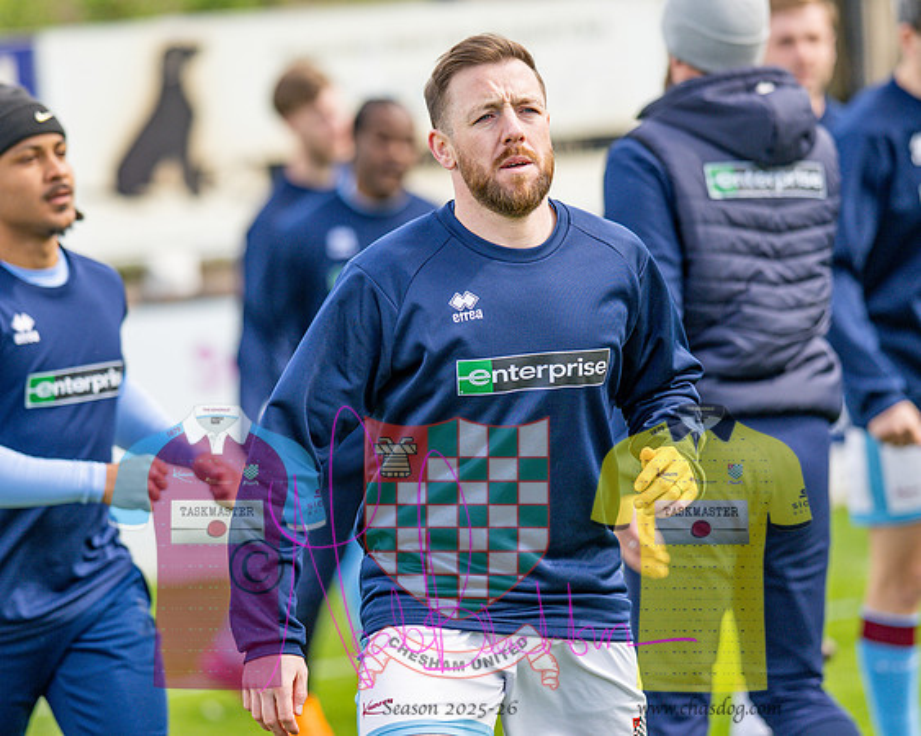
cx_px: 460
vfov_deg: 6.8
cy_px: 368
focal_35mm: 228
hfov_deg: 8.5
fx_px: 6202
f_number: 2
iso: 200
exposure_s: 1/3200
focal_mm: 135
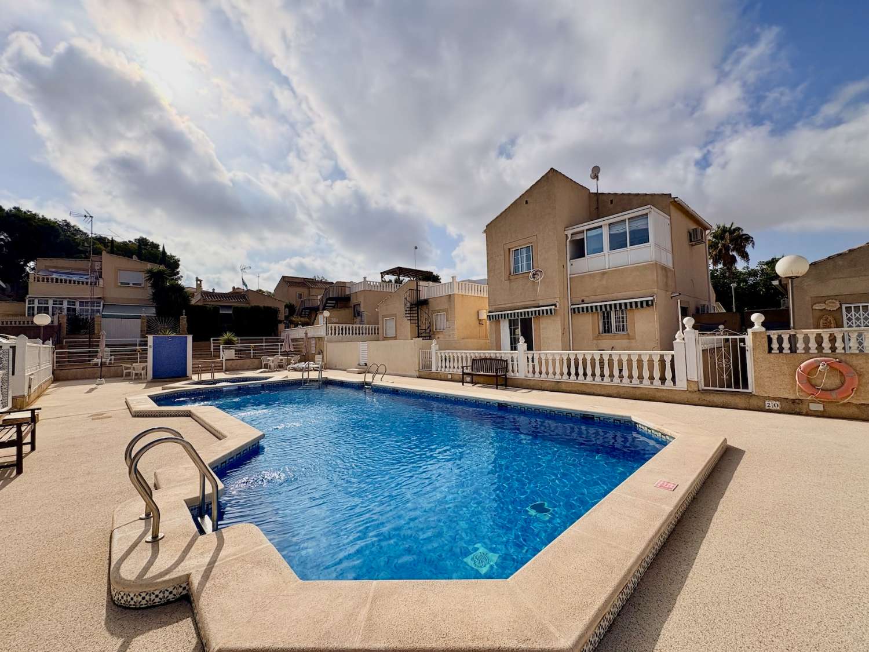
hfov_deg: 102.1
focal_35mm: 14
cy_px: 326
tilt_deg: +3.3
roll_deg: +2.2
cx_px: 434
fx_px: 351
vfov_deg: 85.7
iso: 50
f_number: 2.2
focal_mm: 2.22
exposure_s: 1/4630
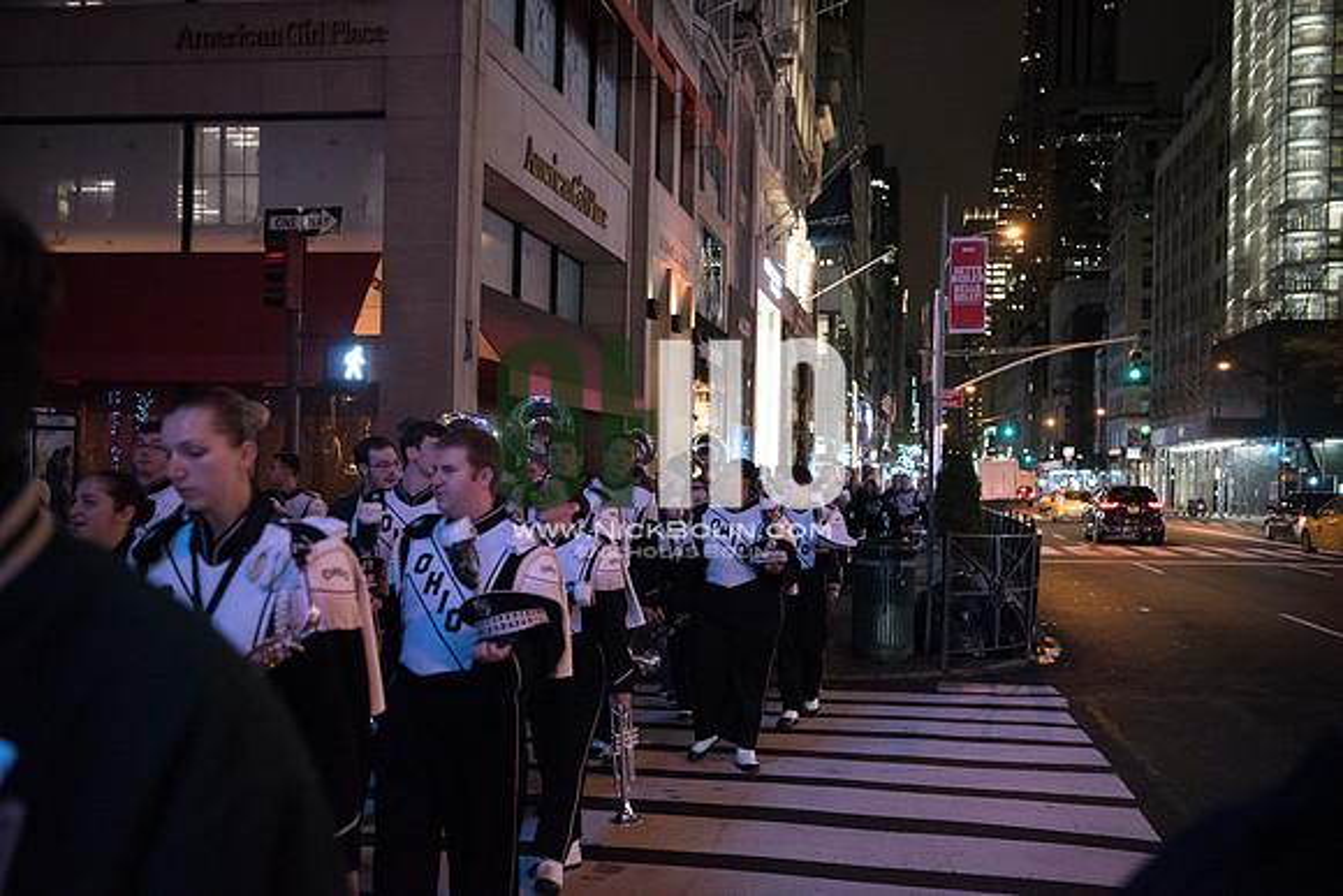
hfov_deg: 50.7
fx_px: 1418
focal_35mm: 38
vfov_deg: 35.1
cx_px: 672
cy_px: 448
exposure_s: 1/160
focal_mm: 38
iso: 8000
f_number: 2.8
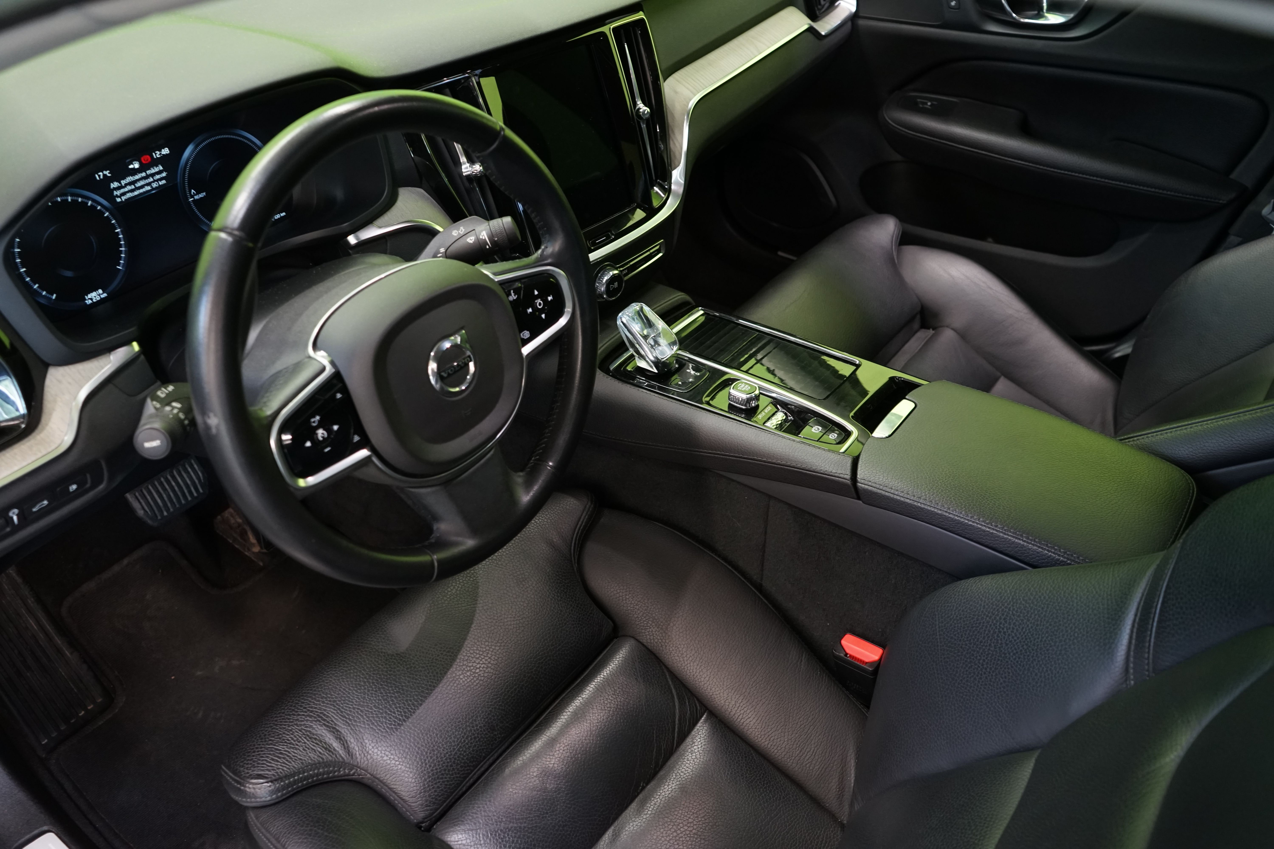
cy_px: 424
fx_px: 1203
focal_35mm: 34
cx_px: 637
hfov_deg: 55.8
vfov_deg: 38.9
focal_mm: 34
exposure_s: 1/20
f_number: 5
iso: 1600
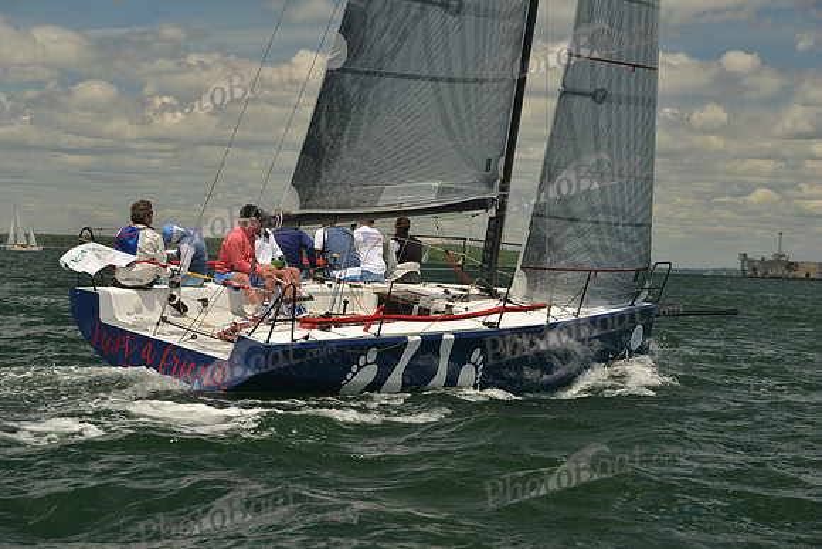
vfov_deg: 12.2
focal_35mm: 112
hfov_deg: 18.3
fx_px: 2558
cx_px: 411
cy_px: 274
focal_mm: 112
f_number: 8
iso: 400
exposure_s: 1/800
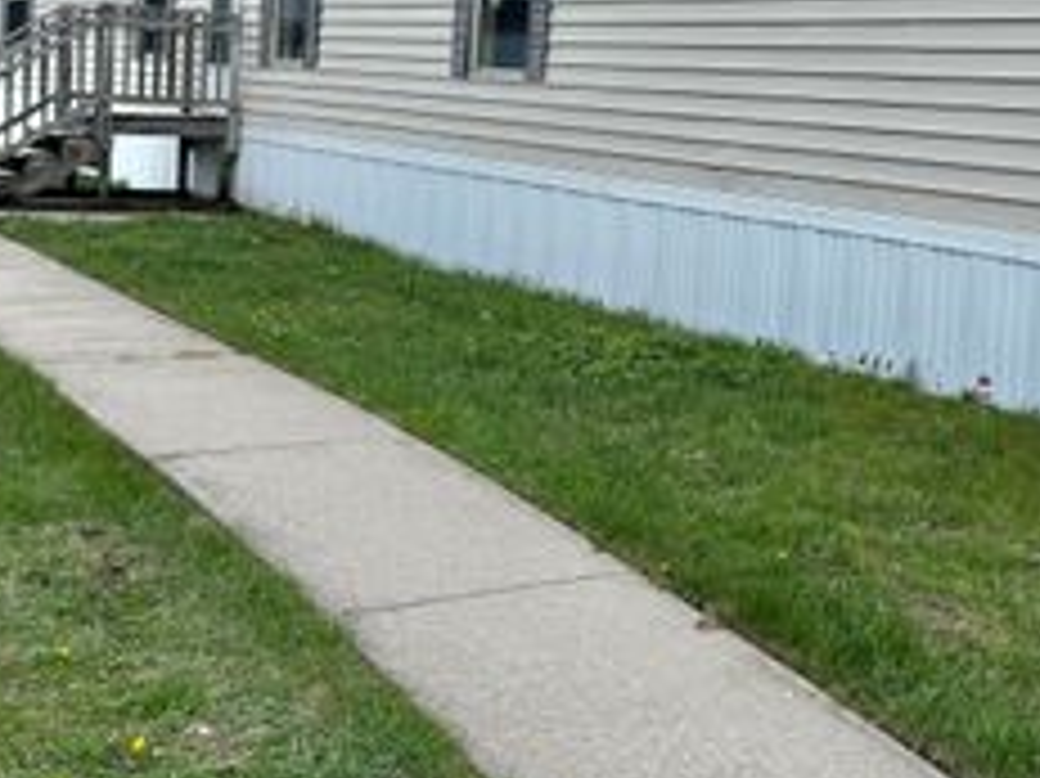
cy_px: 142
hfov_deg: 35.6
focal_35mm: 52
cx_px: 837
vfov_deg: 27.4
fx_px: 1561
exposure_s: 1/2959
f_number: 1.78
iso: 80
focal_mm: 6.76
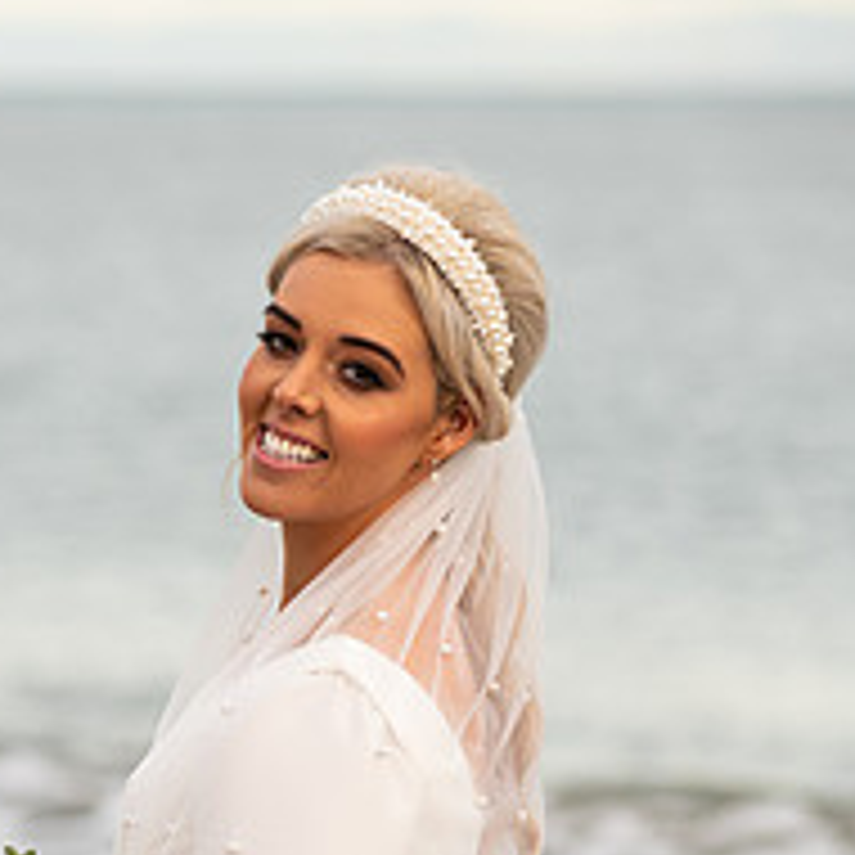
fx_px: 7042
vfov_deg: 6.9
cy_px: 788
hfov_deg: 6.9
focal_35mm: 252
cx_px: 212
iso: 100
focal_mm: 125
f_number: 3.5
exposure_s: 1/200
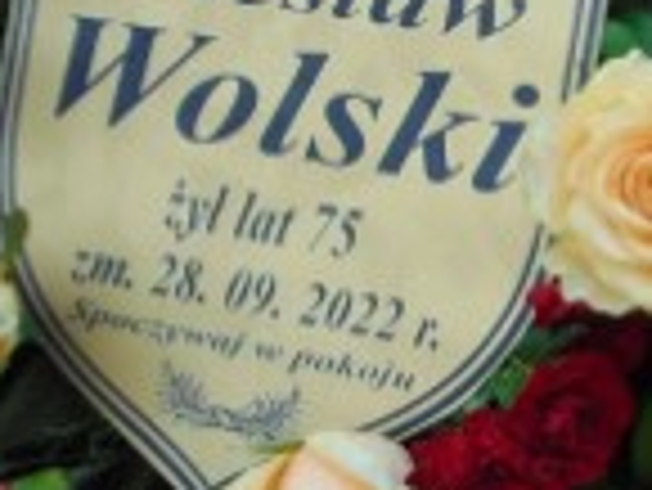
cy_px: 373
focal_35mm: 110
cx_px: 463
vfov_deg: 13.4
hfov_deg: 17.8
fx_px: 2074
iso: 80
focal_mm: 4.5
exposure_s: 1/125
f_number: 3
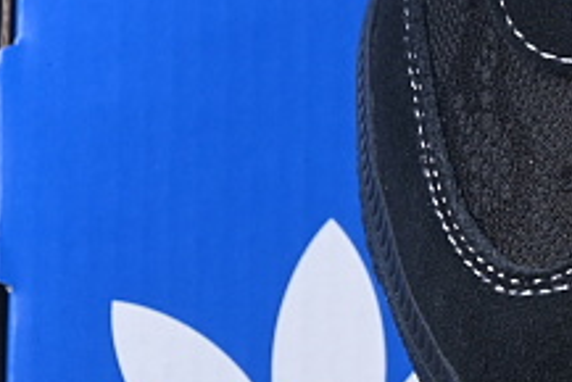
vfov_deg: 3.7
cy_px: -63
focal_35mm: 373
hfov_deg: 5.5
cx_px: 962
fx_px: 5930
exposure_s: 1/60
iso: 160
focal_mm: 50
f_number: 6.3
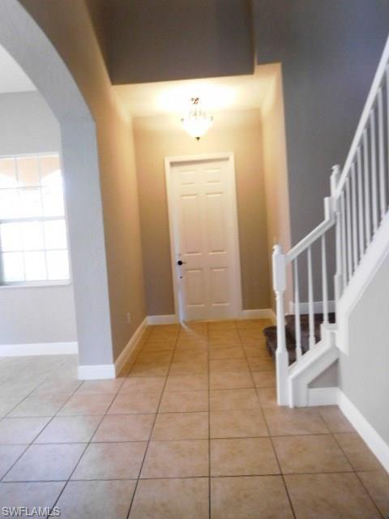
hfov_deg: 54.9
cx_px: 194
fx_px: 375
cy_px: 260
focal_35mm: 25
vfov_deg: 69.4
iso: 320
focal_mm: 4.5
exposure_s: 1/30
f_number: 3.4
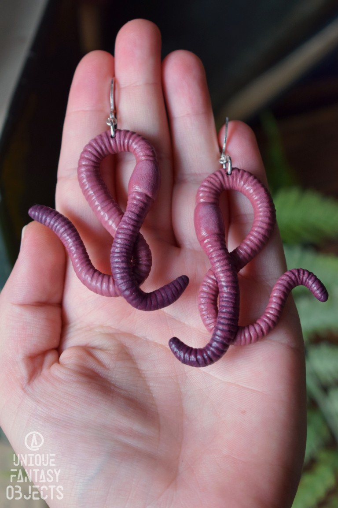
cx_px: 169
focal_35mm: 82
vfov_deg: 24.6
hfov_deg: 16.6
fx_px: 1162
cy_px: 254
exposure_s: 1/60
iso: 1100
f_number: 5.6
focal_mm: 55
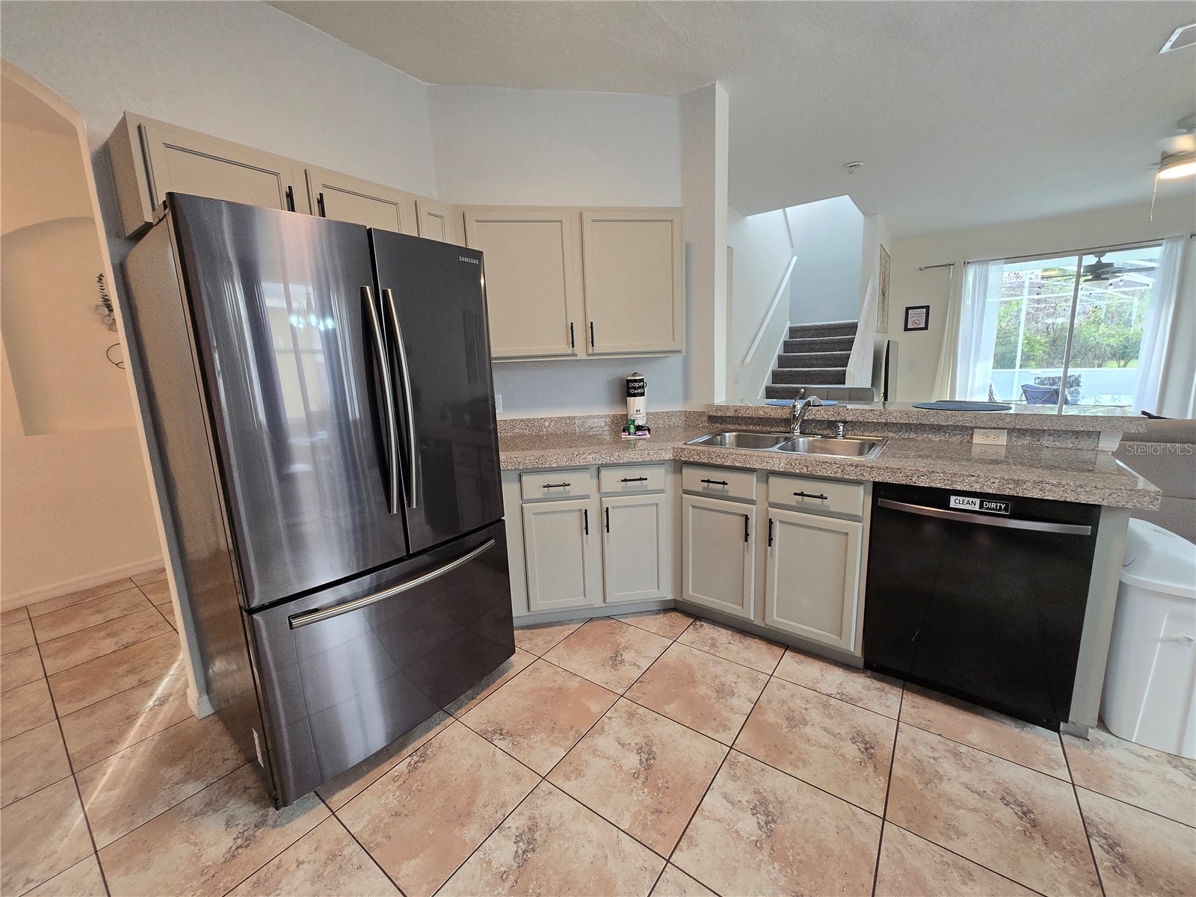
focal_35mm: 13
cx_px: 598
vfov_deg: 89.9
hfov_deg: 106.2
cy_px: 448
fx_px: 449
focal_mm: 1.7
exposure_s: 1/60
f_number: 2.2
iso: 160
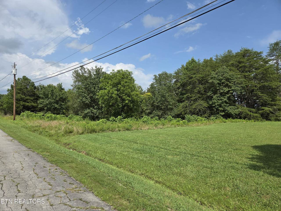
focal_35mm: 23
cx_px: 140
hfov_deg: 73.9
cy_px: 106
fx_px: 187
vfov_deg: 58.9
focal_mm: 5.4
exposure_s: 1/6409
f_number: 1.8
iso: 80
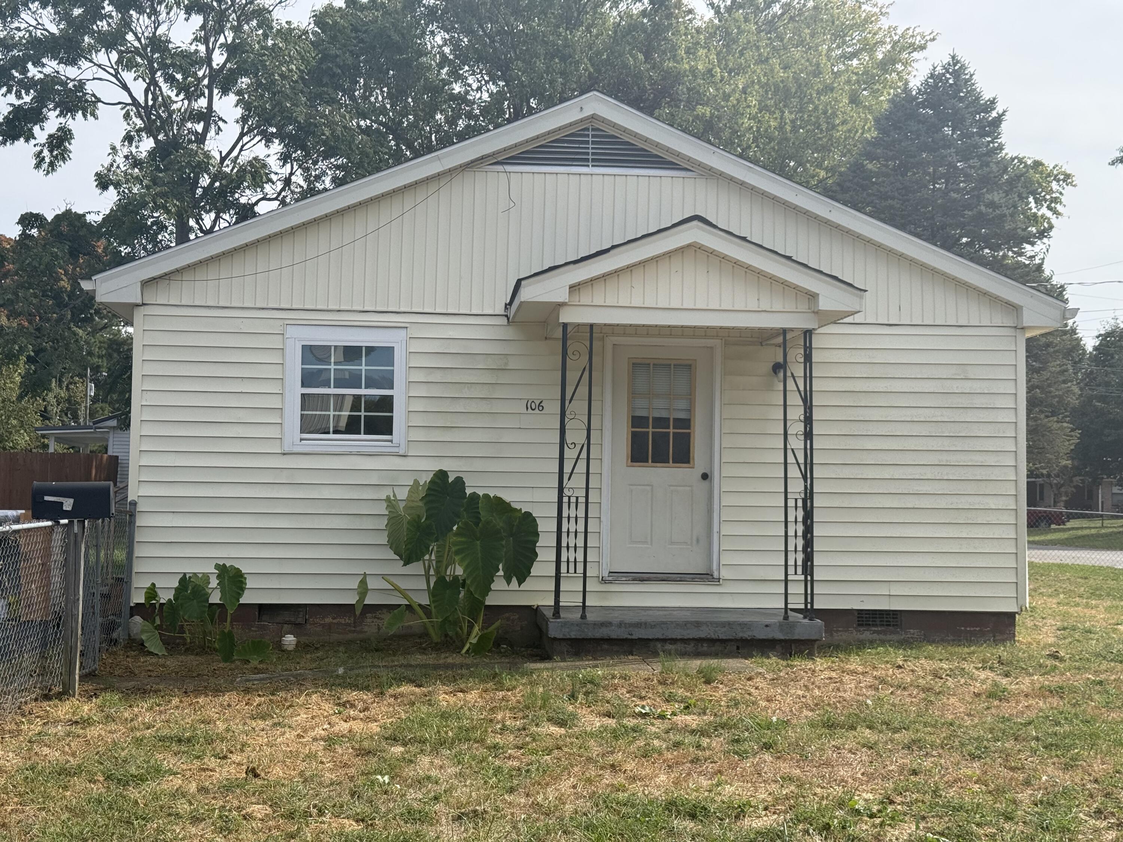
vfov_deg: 30.3
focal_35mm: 48
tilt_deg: +2.4
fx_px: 1557
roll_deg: -0.6
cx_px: 562
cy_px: 421
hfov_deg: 39.7
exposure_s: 1/3378
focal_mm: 6.76
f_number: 1.78
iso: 64
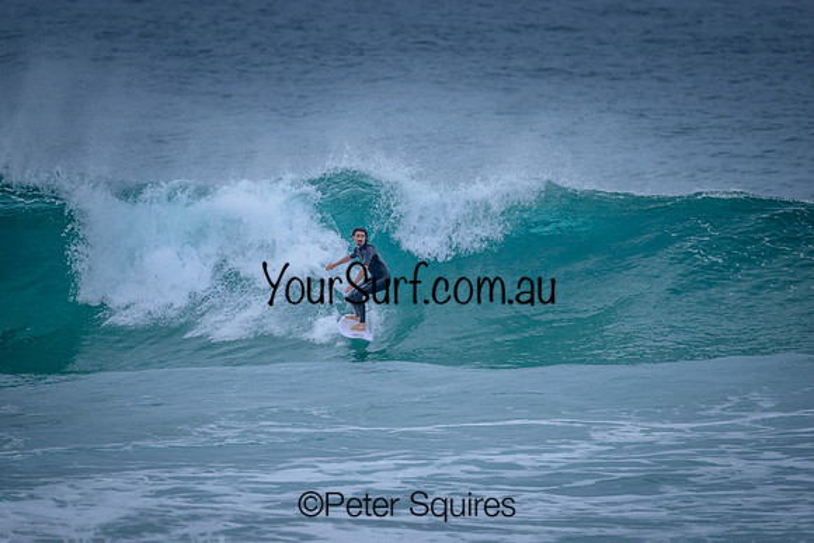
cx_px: 407
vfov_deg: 1.7
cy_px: 272
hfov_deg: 2.6
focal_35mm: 800
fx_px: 18092
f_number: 6.3
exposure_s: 1/2000
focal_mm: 800
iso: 1000
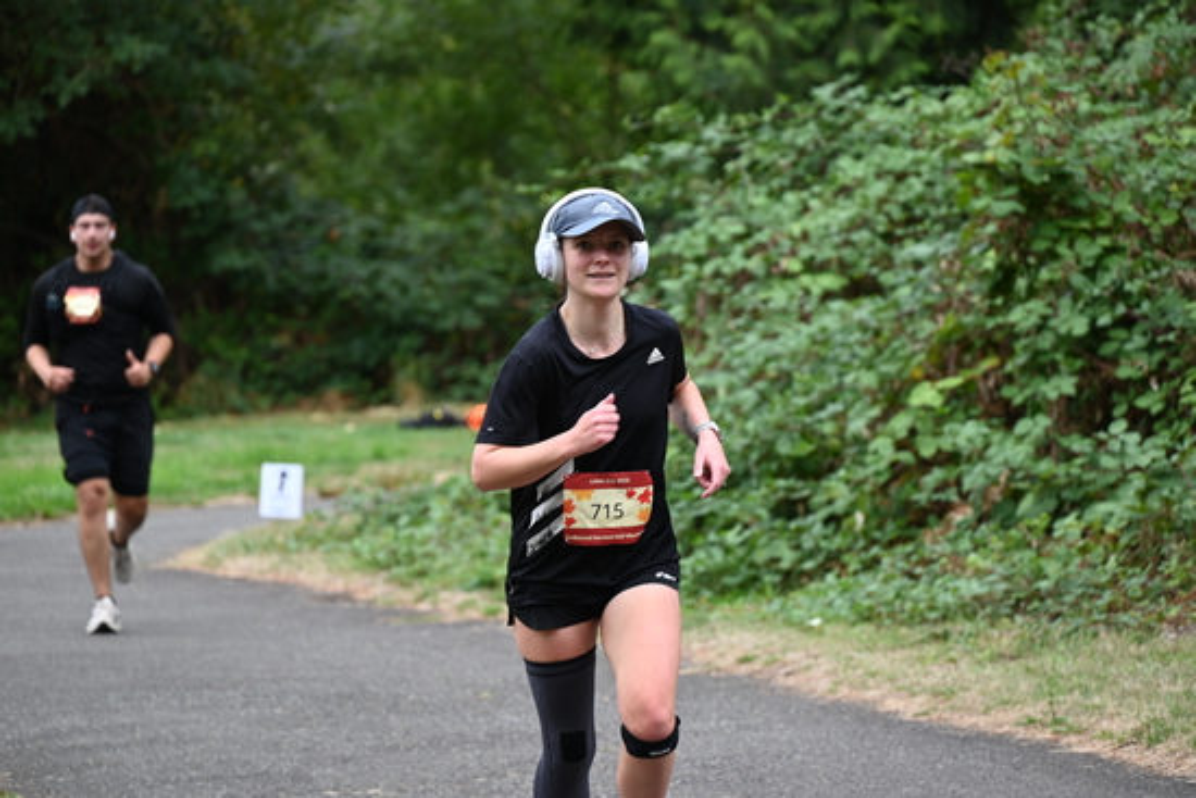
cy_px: 399
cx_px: 598
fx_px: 6646
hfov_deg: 10.3
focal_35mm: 200
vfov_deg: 6.9
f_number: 6.3
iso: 400
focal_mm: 200
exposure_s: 1/250
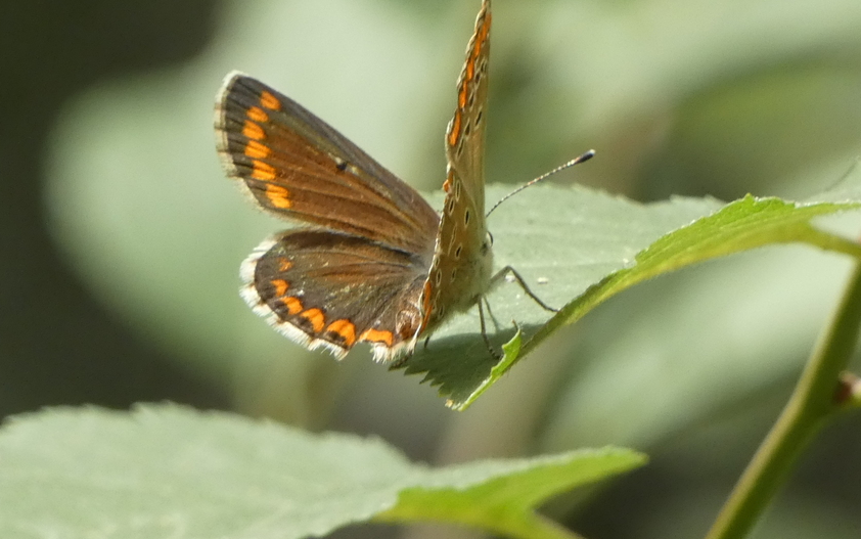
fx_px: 13380
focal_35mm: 570
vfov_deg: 2.3
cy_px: 215
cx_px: 429
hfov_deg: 3.7
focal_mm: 95.2
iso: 320
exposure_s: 1/250
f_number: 5.6
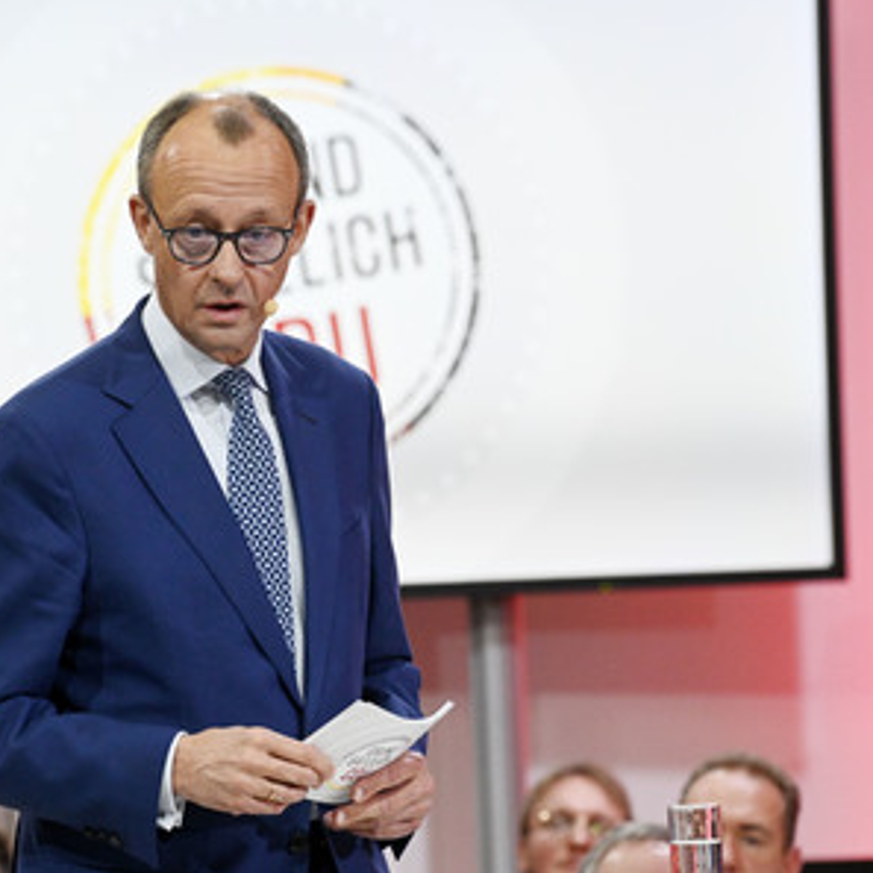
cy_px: 435
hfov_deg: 5.4
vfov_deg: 5.4
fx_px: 9188
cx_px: 269
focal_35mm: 322
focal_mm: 250
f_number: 7.1
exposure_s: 1/640
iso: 6400
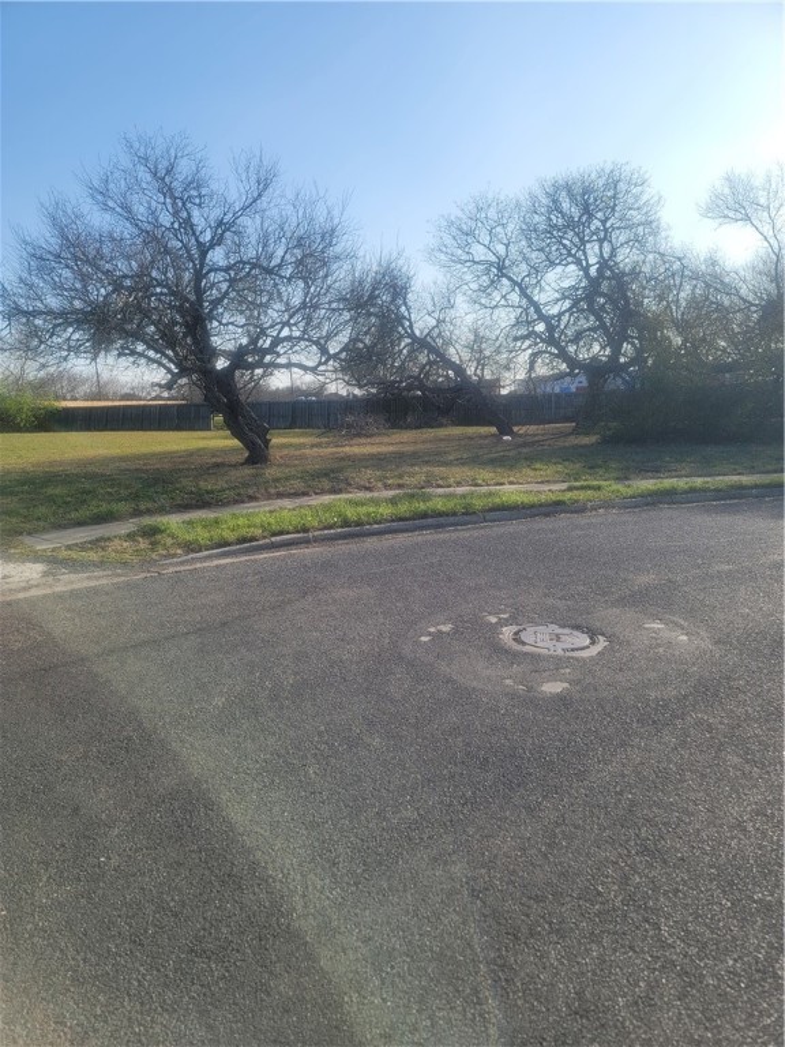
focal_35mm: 25
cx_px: 392
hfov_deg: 54.9
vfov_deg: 69.4
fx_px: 756
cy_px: 524
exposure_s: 1/924
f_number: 1.8
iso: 20
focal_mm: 7
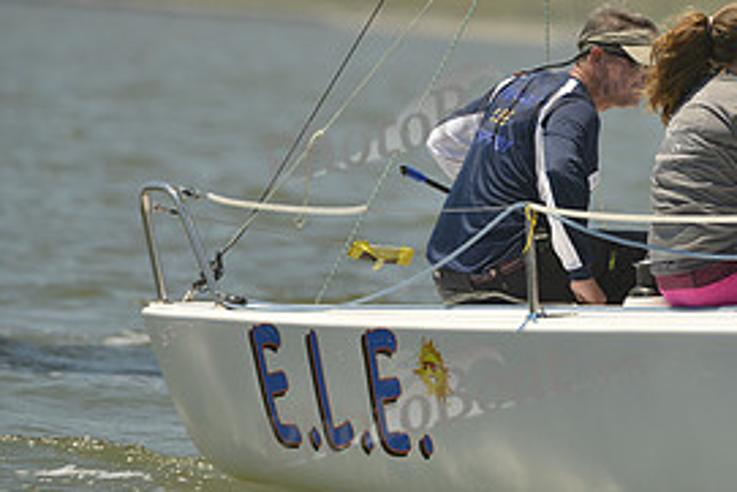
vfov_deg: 1.6
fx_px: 17533
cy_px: 222
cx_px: 786
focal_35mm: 856
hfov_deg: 2.4
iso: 200
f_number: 7.1
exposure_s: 1/1250
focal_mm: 400
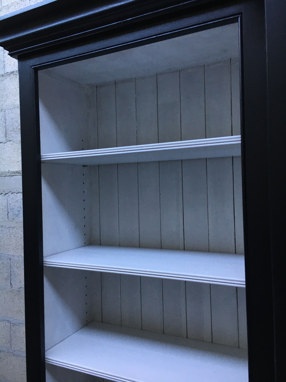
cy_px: 191
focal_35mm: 29
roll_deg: +0.2
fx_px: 319
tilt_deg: +2.0
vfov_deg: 61.7
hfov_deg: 48.2
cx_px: 143
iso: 100
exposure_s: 1/33
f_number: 2.2
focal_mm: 4.15
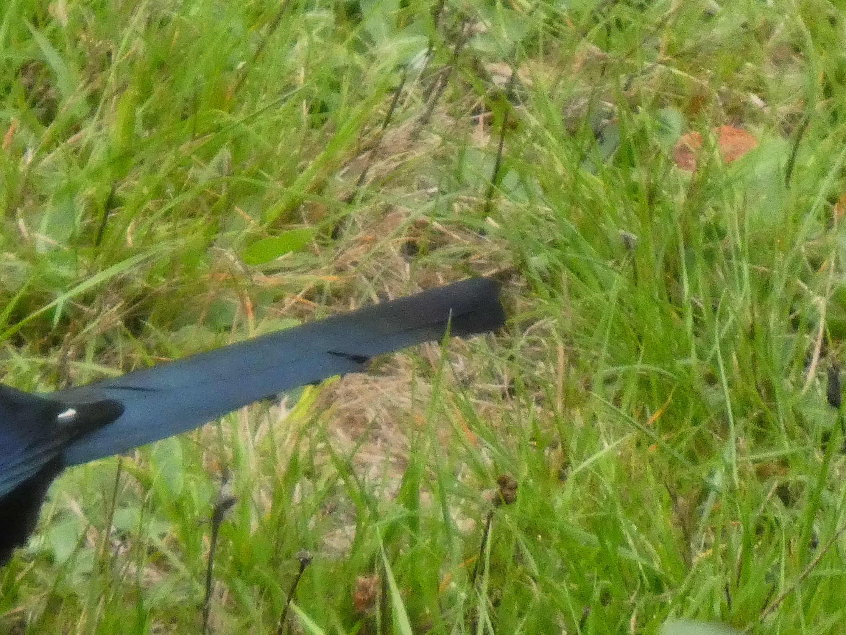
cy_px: 416
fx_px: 64398
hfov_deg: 0.8
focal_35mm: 2635
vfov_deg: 0.6
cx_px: 177
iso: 640
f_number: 5.8
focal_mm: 209.4
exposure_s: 1/200
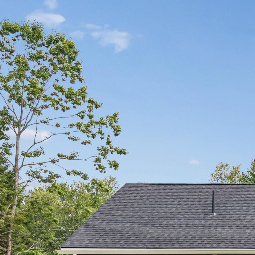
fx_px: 617
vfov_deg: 21.9
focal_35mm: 74
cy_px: 289
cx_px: 434
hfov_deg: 18.9
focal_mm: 24
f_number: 10
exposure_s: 1/250
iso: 320
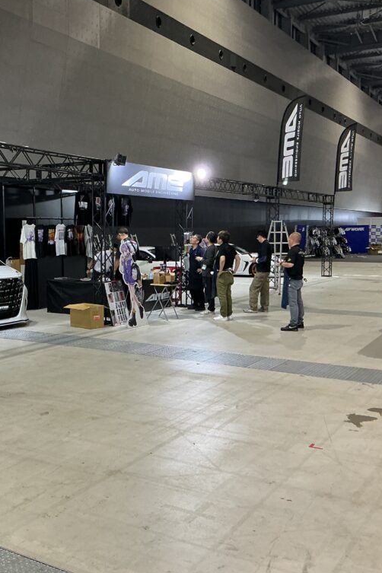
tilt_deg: -6.6
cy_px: 282
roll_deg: -0.1
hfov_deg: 32.0
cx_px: 97
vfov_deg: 47.4
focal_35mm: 41
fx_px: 653
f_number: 1.8
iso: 125
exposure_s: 1/60
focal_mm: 3
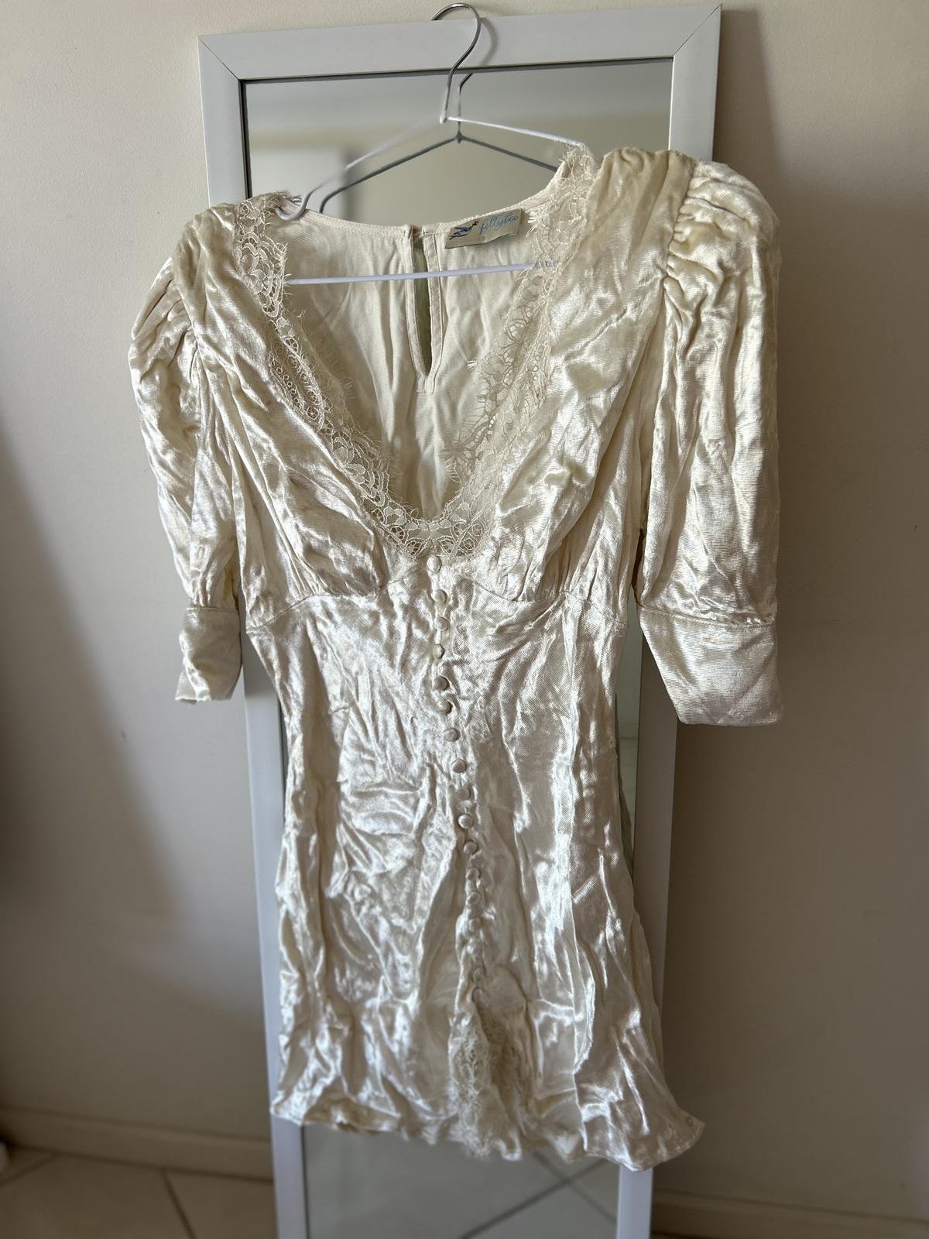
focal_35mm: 26
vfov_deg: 67.3
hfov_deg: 53.1
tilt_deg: -24.2
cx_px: 464
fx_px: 930
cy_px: 620
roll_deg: +2.4
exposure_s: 1/121
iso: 100
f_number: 1.5
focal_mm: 5.7
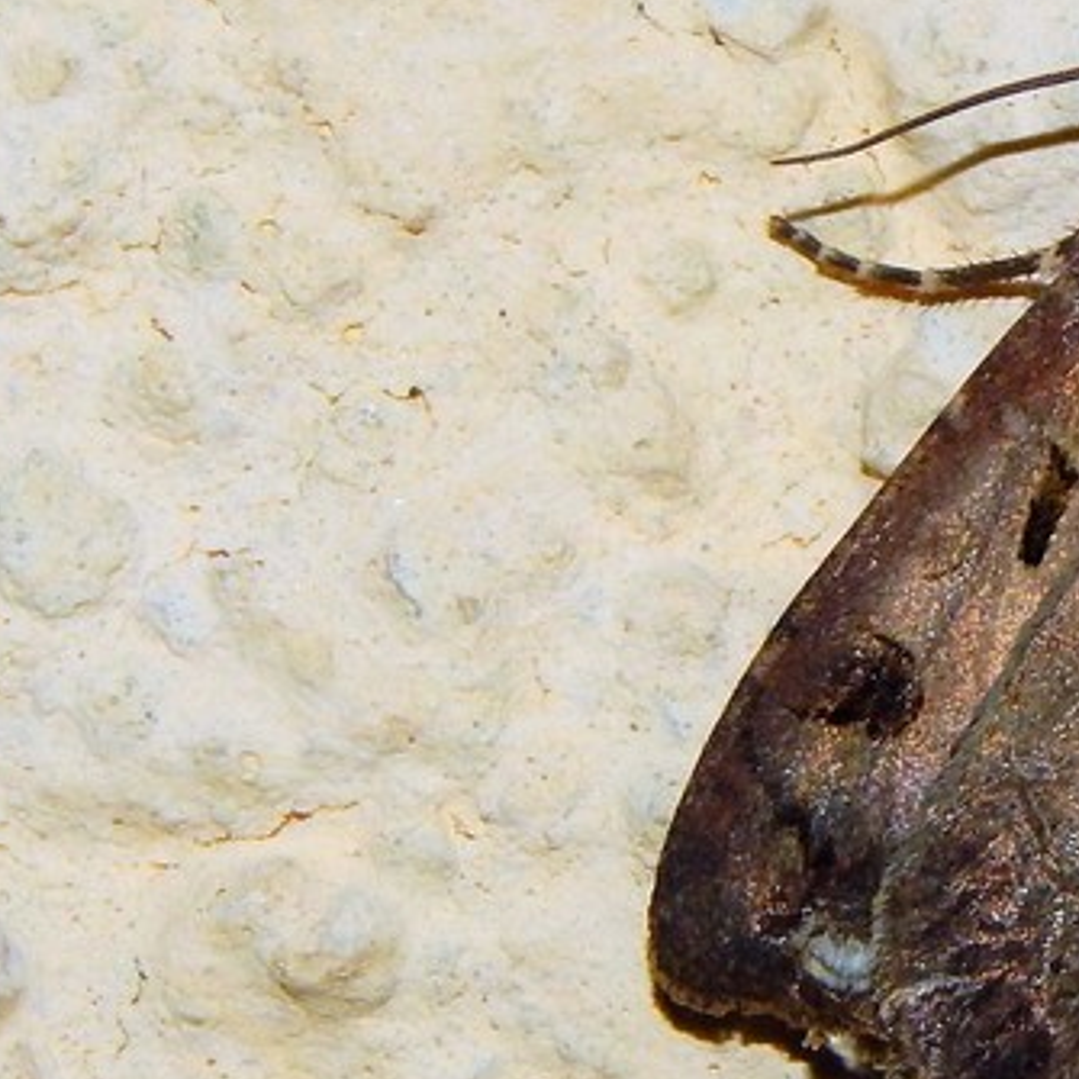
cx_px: 1177
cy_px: 548
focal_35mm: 317
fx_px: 11179
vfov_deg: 5.5
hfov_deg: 5.5
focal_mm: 25.3
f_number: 9.8
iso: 200
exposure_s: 1/30
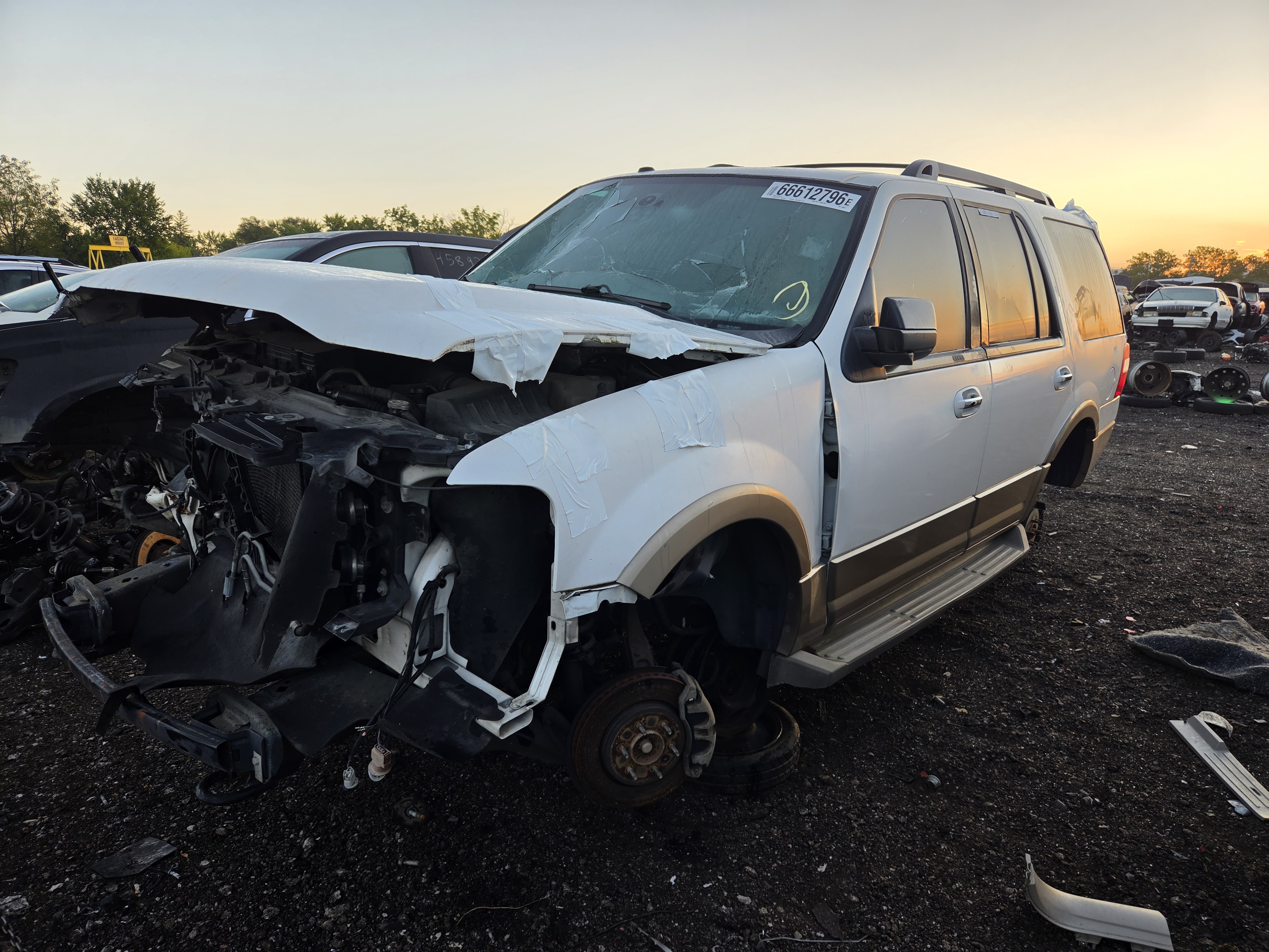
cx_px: 634
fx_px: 843
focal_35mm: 23
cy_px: 476
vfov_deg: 58.9
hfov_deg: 73.9
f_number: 1.8
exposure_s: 1/180
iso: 32
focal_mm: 5.4
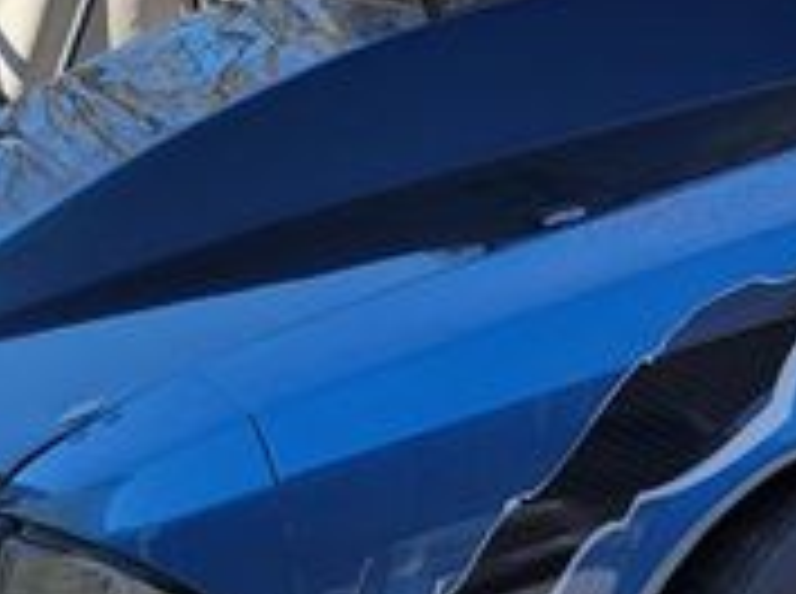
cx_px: 926
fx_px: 1997
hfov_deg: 21.2
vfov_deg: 16.9
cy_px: 414
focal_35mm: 87
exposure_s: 1/276
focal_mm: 6.7
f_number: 1.8
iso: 16
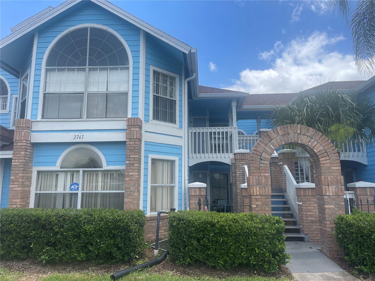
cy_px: 140
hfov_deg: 69.4
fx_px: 271
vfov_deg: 54.9
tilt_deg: +8.1
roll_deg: -0.2
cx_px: 188
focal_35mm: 25
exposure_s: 1/1946
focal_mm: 5.1
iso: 32
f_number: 1.6
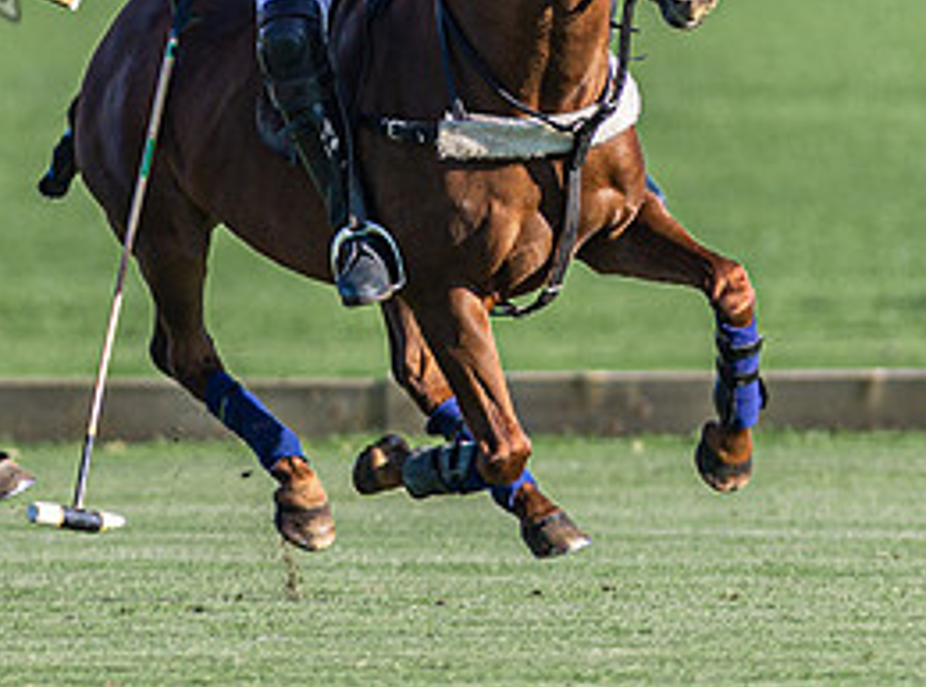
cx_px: 126
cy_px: 3
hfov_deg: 1.0
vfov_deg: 0.8
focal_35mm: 1951
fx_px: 51998
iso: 160
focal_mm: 300
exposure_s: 1/1600
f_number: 3.2
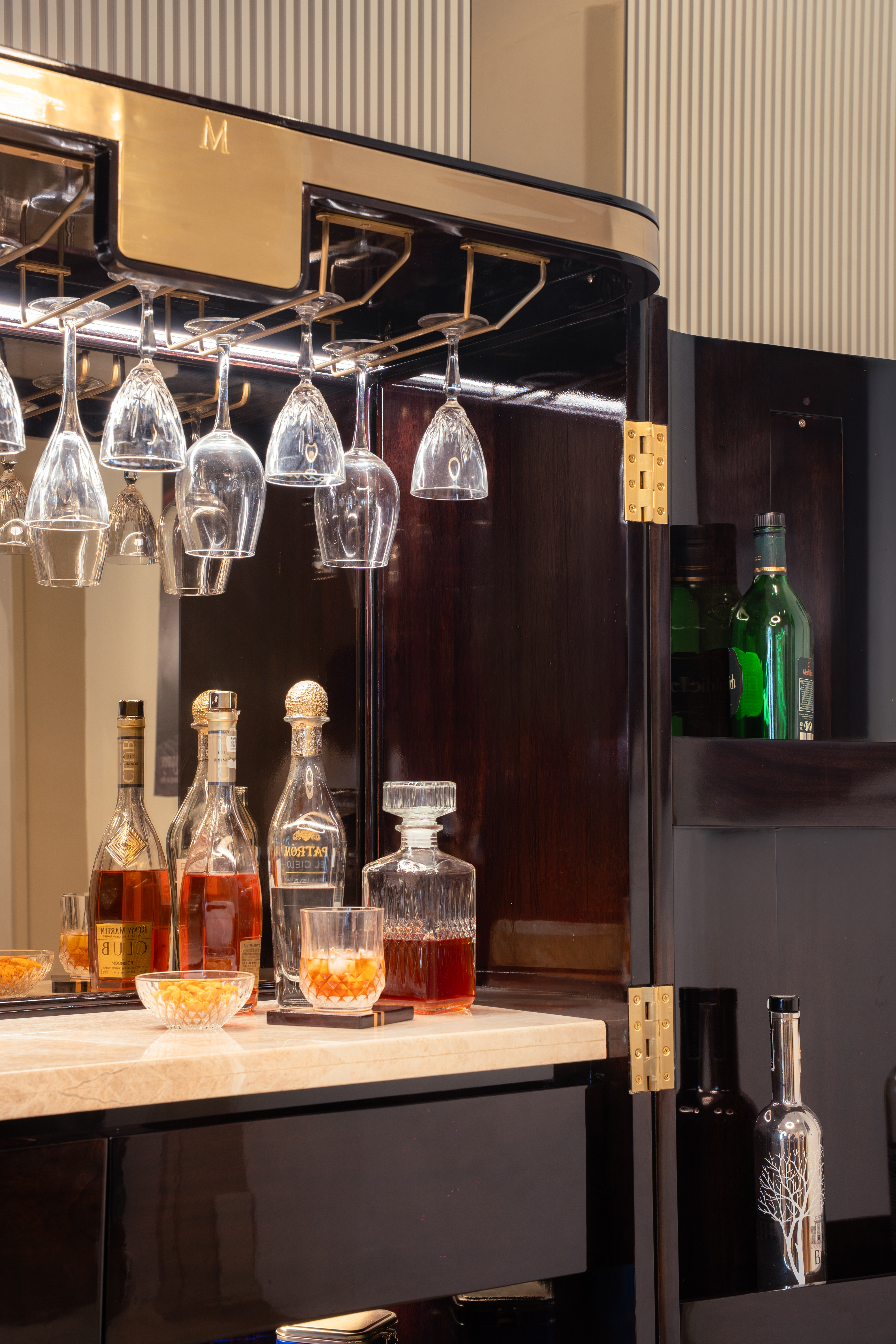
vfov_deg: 36.4
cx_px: 448
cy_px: 672
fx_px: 2042
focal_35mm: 55
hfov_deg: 24.7
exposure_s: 2
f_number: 8
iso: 100
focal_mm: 54.7
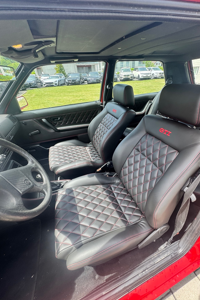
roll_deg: +1.4
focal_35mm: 15
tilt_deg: -32.5
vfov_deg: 100.4
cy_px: 148
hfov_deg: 77.1
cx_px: 110
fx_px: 125
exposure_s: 1/148
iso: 40
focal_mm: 2.22
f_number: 2.2
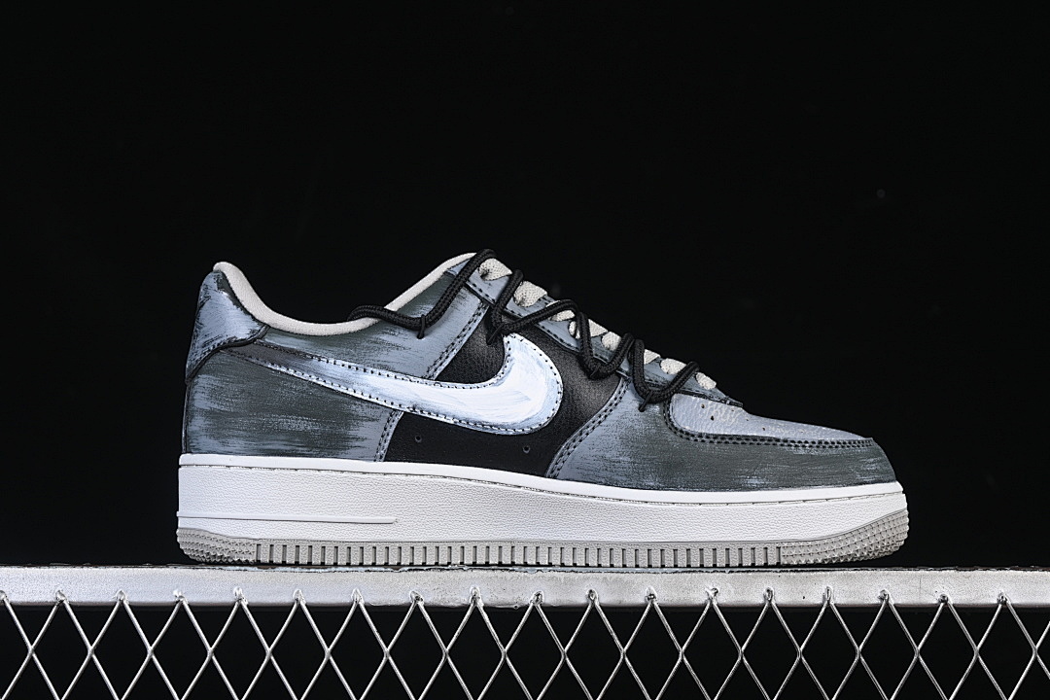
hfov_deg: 27.0
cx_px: 525
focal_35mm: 75
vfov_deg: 18.2
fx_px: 2187
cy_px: 350
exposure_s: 1/60
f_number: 7.1
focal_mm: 50
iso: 160
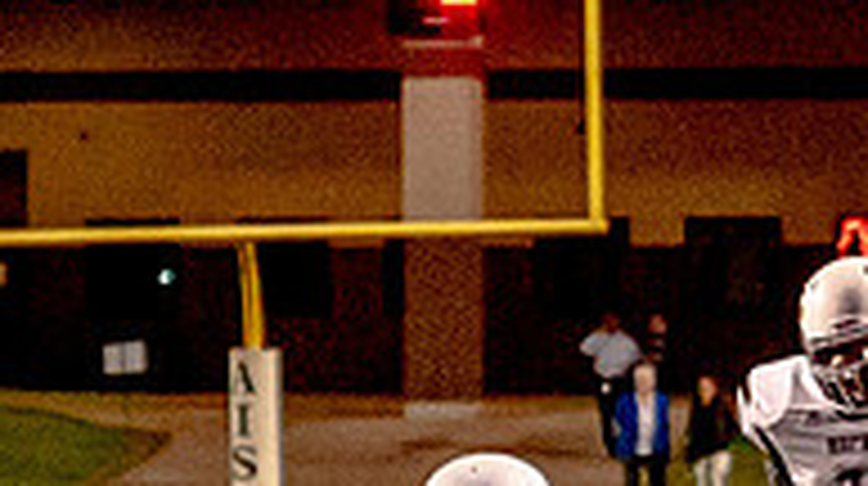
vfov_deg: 2.4
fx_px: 11609
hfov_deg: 4.3
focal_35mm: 505
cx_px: 378
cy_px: 498
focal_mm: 64
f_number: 2.8
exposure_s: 1/2000
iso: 6400
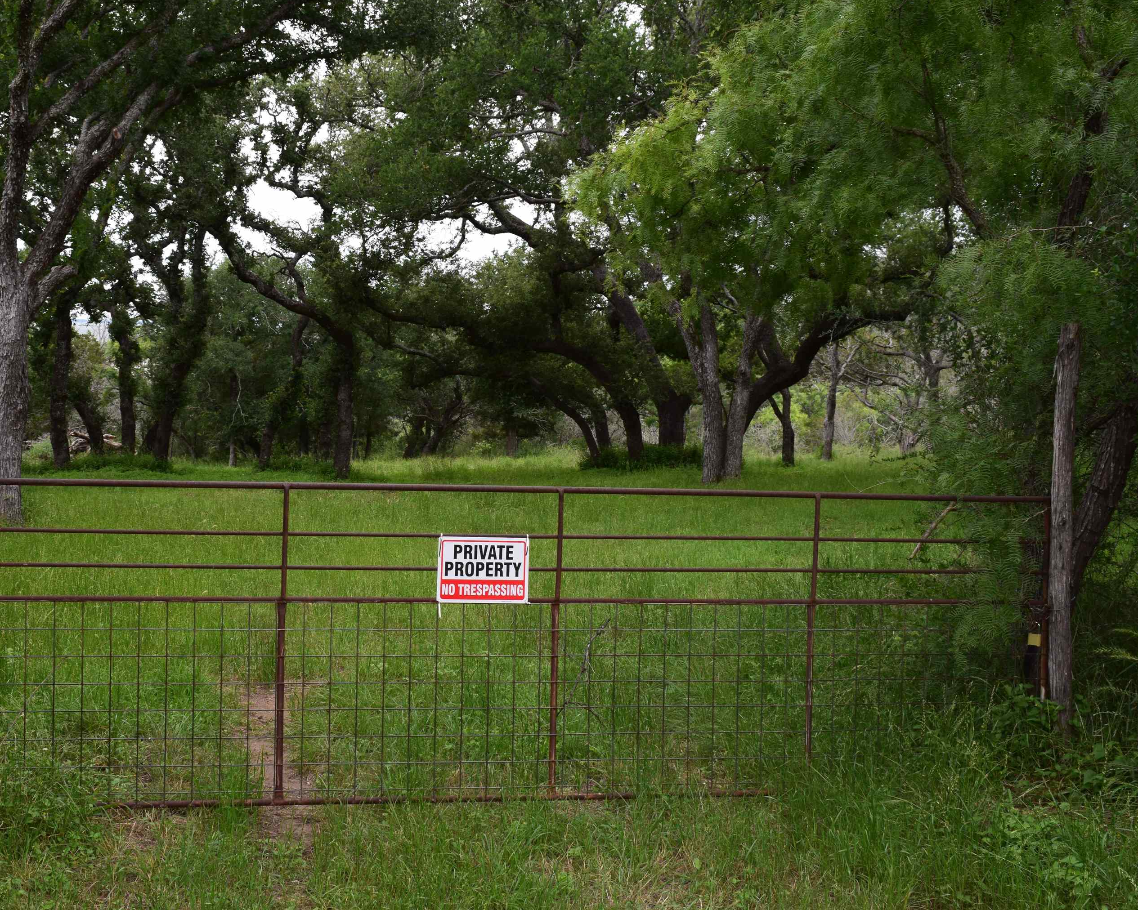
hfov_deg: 37.5
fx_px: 1670
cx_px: 467
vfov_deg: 30.5
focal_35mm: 50
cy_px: 450
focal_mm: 29
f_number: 10
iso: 400
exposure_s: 1/200
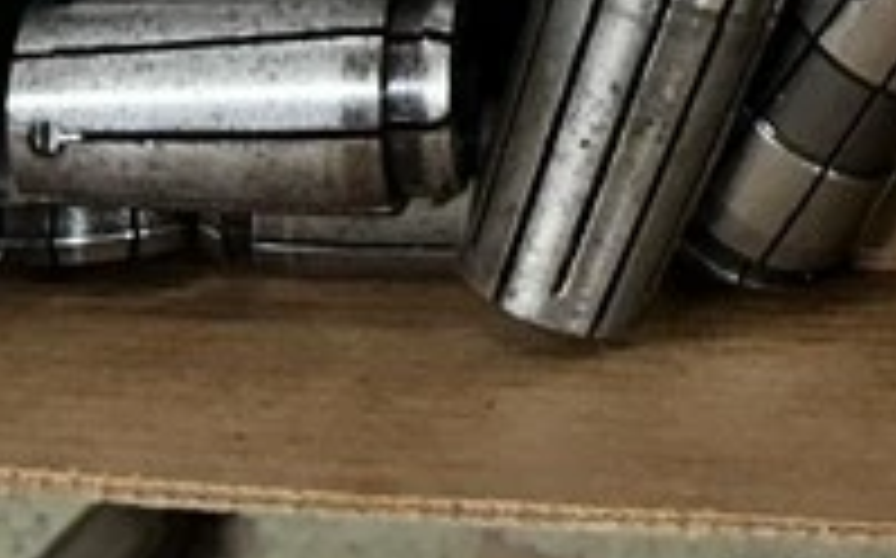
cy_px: -1058
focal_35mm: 131
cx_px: 1076
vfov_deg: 8.5
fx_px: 3196
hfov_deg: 15.4
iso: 160
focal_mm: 6.86
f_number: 1.78
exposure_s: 1/120
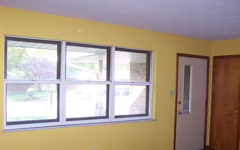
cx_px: 122
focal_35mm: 39
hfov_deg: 50.4
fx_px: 255
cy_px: 91
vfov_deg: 32.7
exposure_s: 1/60
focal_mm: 5.6
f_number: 2.8
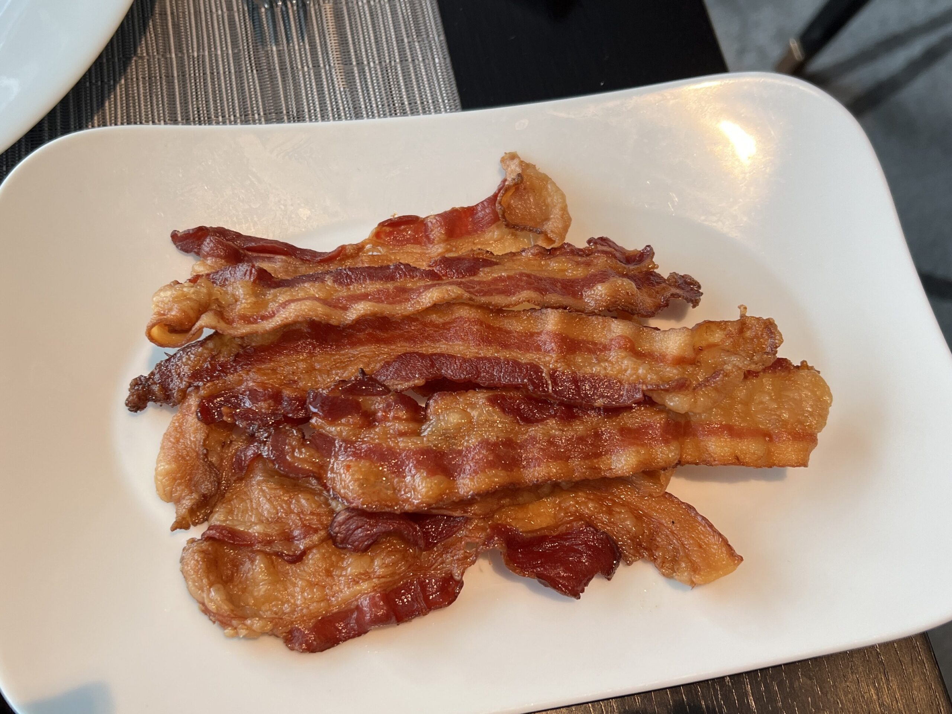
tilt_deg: -66.2
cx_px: 476
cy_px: 357
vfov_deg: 53.1
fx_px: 715
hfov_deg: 67.3
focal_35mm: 26
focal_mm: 5.7
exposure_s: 1/111
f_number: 1.5
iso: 80
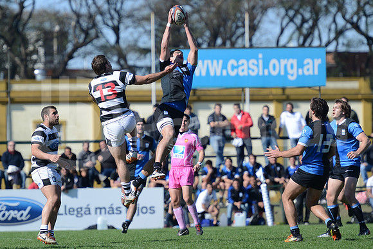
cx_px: 186
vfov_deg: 5.7
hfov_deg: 8.6
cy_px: 124
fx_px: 2487
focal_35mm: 240
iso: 320
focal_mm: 240
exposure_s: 1/2000
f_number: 4
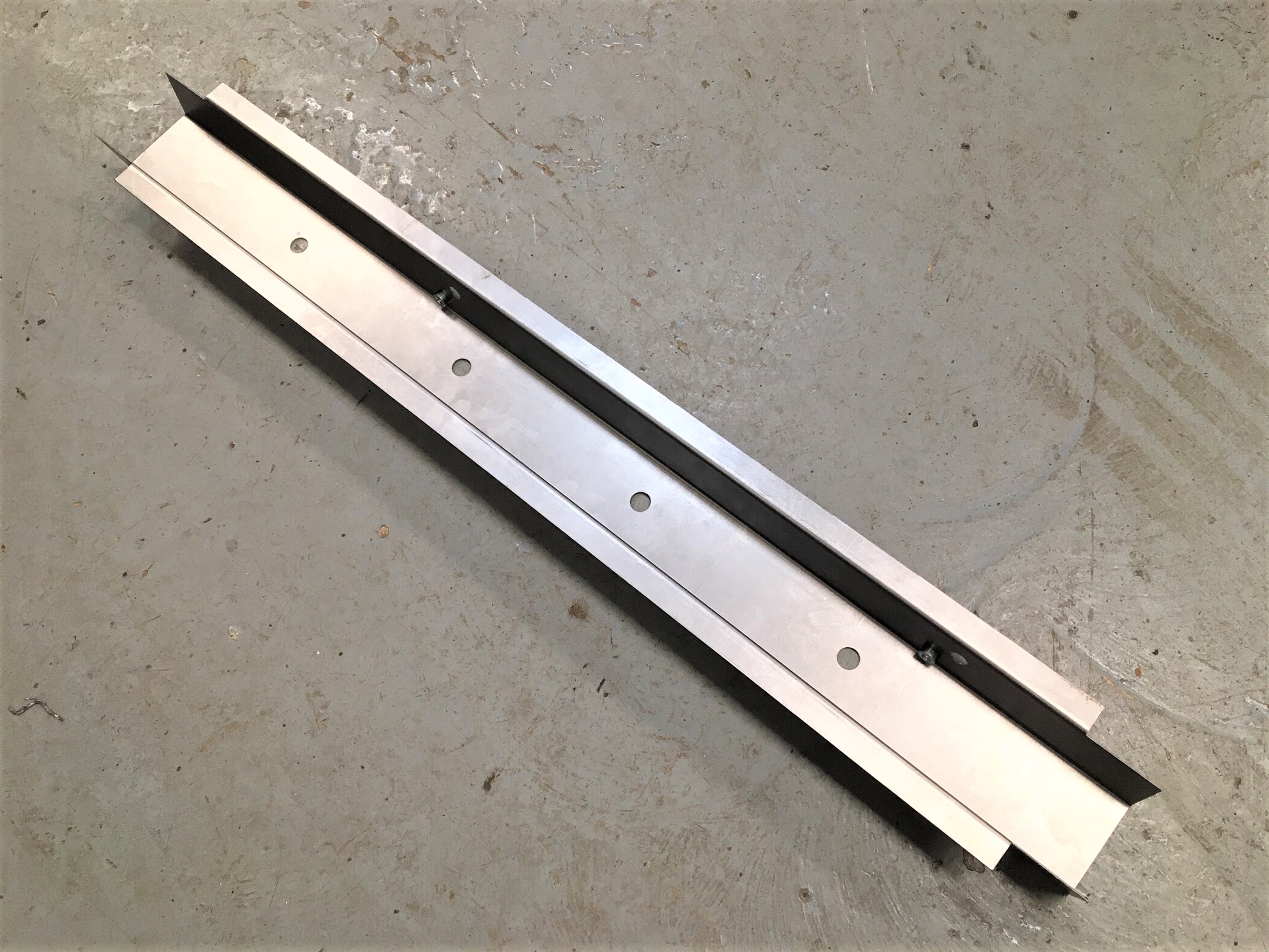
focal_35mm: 29
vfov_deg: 48.2
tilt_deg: -68.8
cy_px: 476
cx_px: 634
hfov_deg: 61.7
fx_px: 1063
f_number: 2.2
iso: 40
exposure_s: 1/33
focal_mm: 4.15
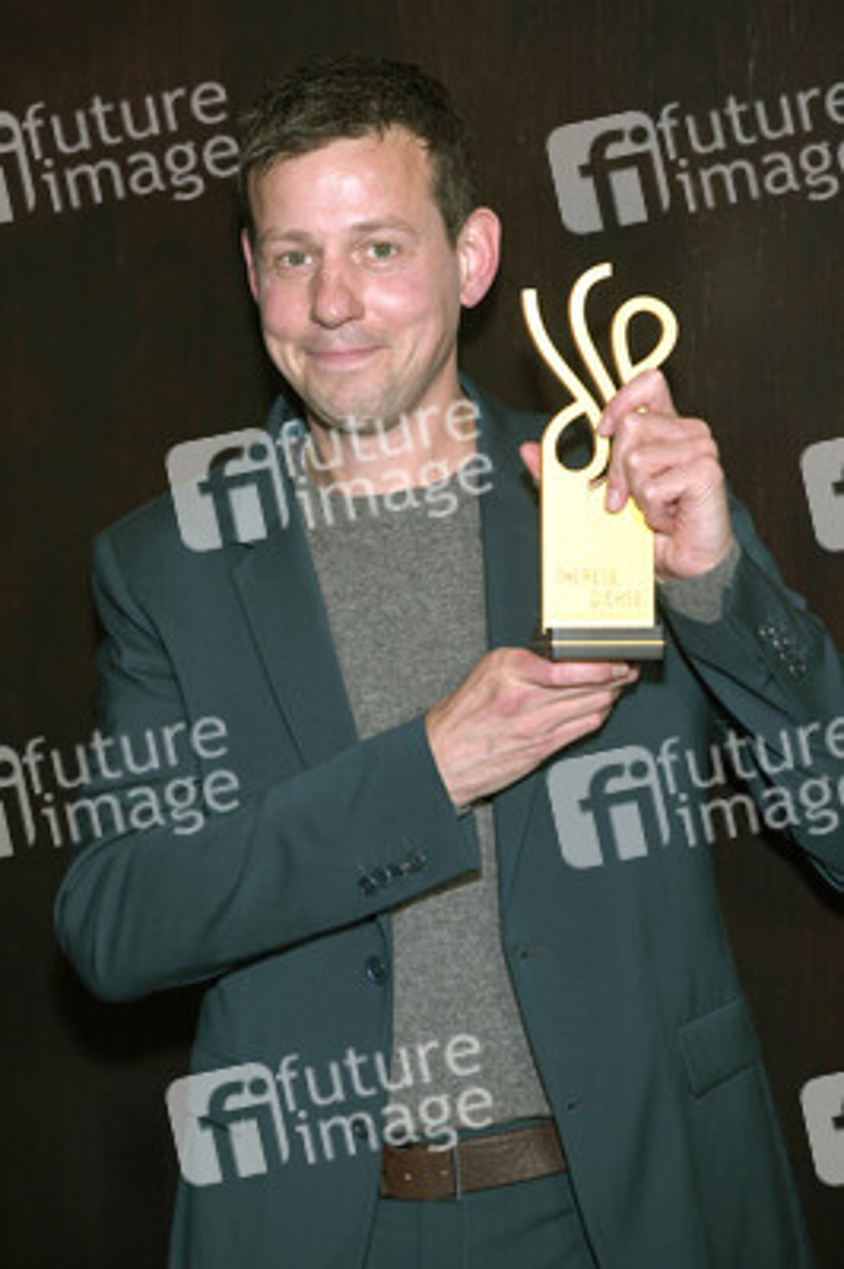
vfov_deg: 16.8
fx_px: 4297
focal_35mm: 122
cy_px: 634
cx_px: 422
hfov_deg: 11.2
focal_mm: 122
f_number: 3.5
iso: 640
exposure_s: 1/400
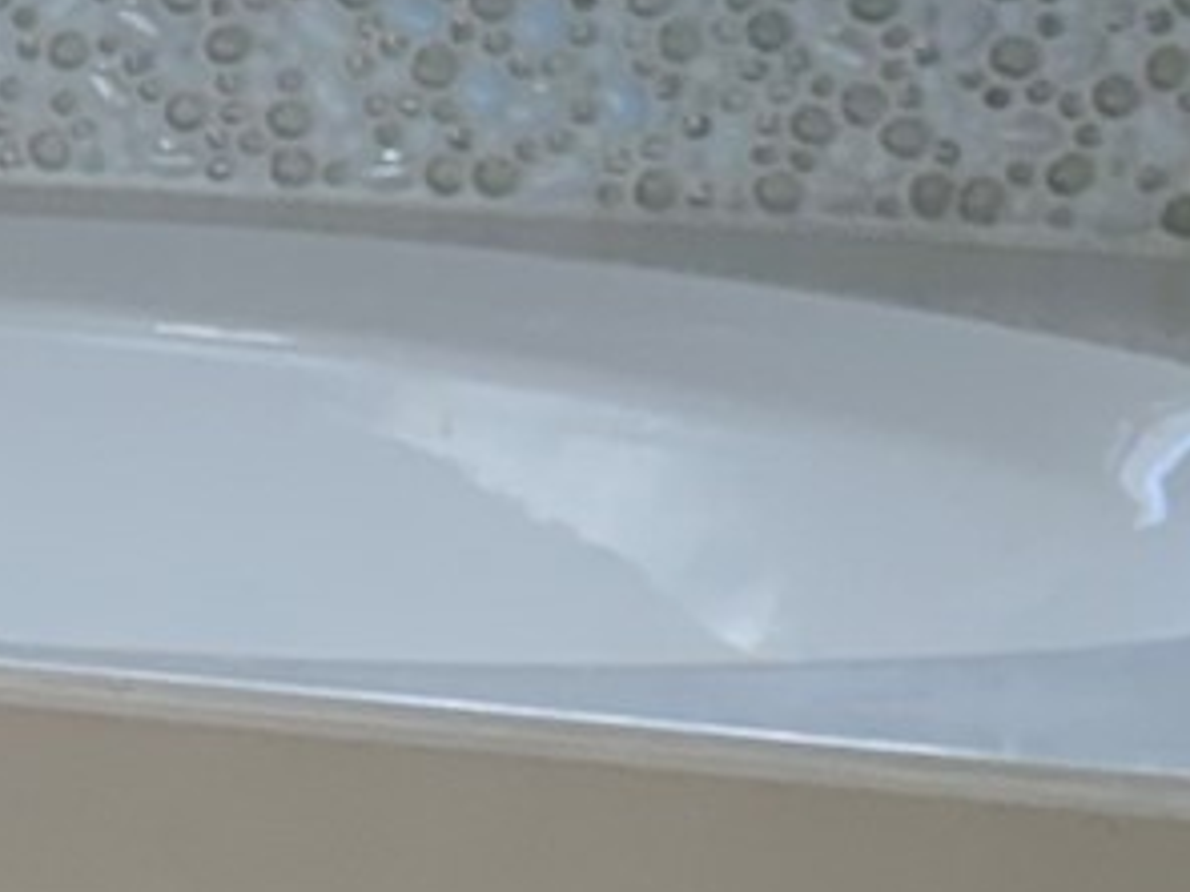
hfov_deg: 10.2
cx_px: -1761
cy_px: 563
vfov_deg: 8.9
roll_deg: +2.5
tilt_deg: -16.4
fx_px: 5707
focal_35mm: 166
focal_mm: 6.76
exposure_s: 1/120
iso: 100
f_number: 1.78
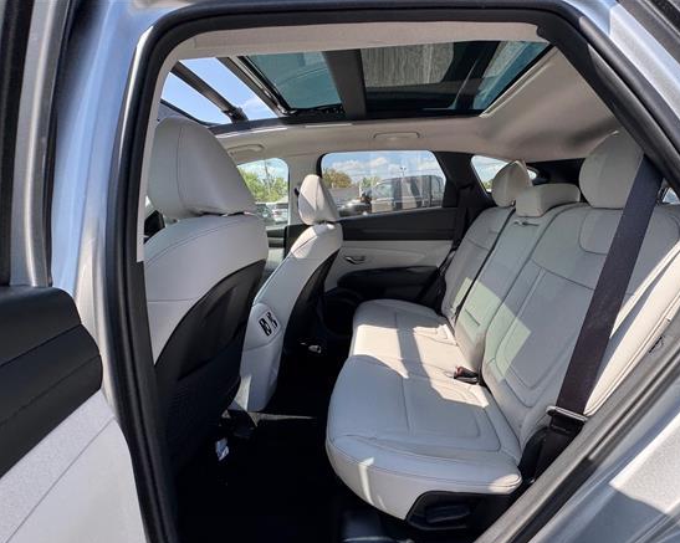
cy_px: 297
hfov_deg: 92.8
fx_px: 322
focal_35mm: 16
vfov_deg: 80.1
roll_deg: +5.7
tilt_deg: -6.8
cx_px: 377
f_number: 2.2
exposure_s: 1/328
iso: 40
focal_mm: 2.22
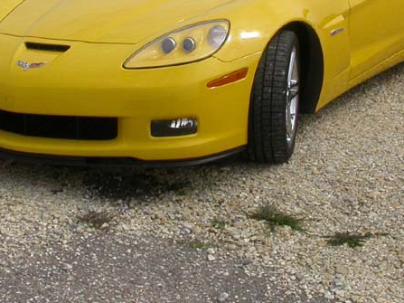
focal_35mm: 87
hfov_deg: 22.5
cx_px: 175
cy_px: 29
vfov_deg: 16.7
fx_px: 1015
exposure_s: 1/530
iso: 100
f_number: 7.5
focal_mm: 7.85
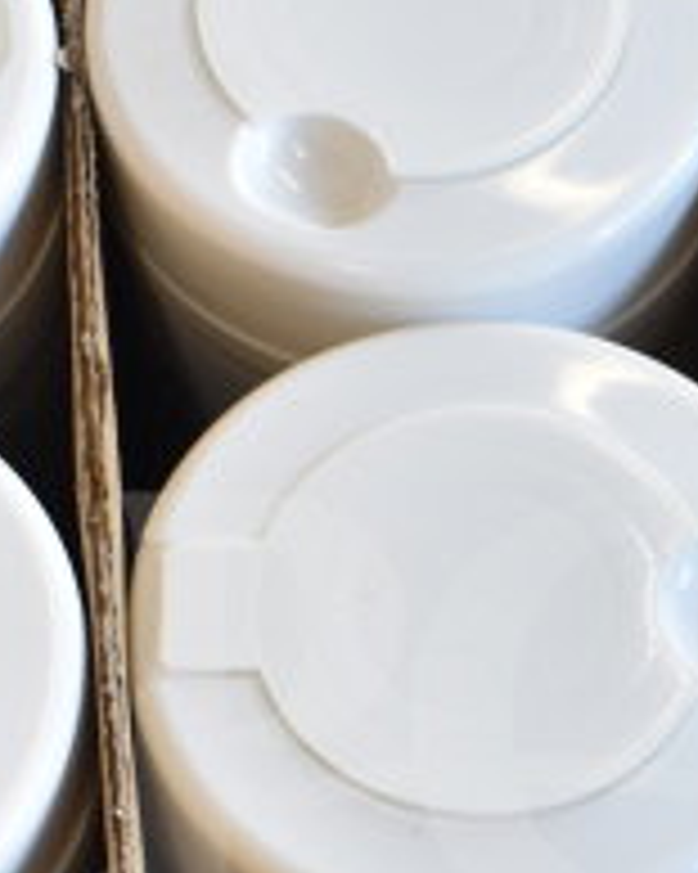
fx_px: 3773
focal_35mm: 146
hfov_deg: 10.5
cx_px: 518
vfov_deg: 13.1
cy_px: 848
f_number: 3.8
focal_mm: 22
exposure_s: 1/50
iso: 200
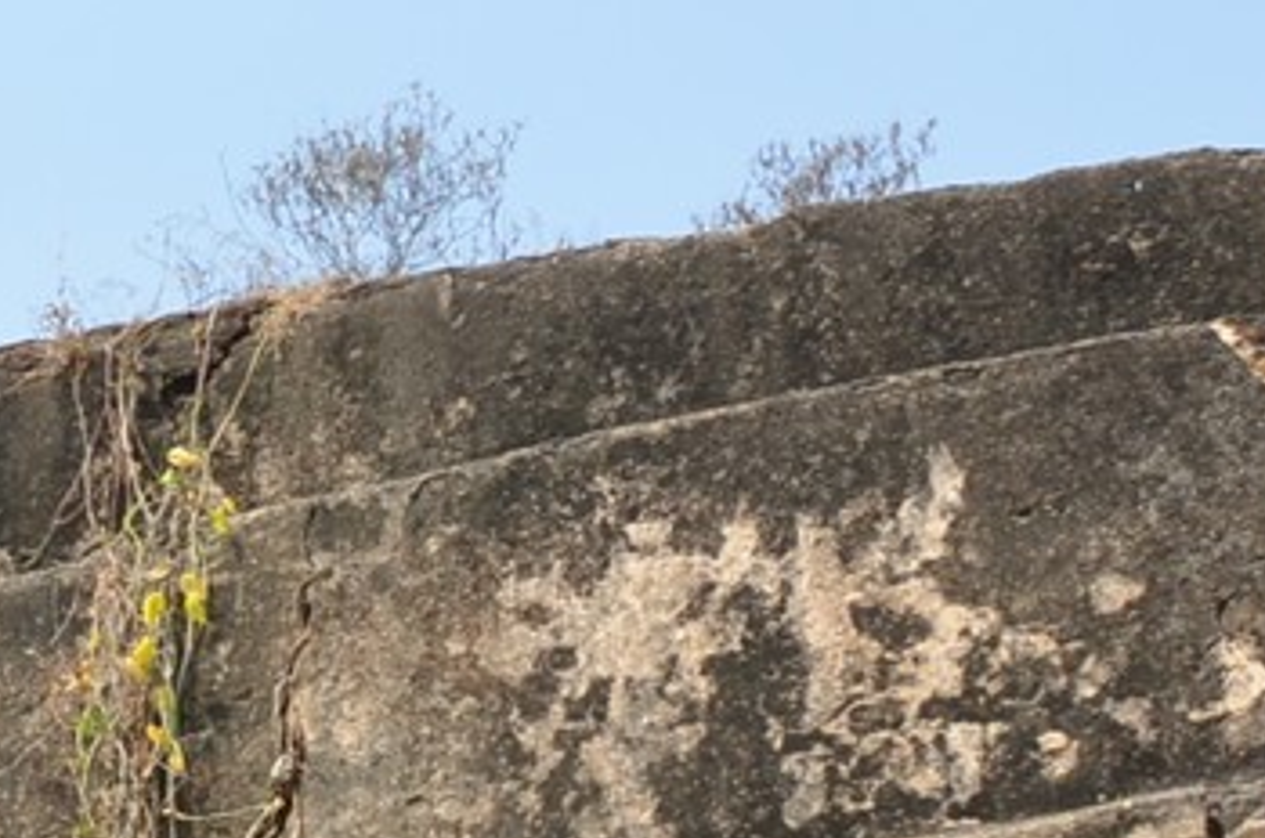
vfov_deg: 9.1
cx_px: -1413
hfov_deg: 12.1
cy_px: 1055
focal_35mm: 148
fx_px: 5191
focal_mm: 18
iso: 200
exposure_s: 1/250
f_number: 10
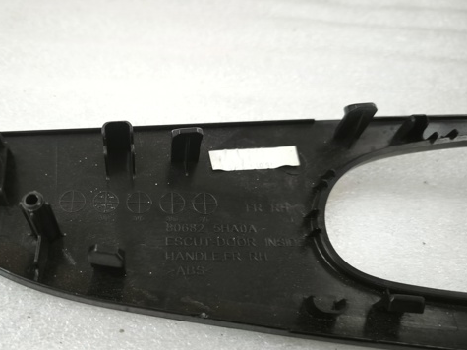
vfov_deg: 45.3
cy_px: 201
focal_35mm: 31
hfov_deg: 57.2
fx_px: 418
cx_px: 158
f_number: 1.7
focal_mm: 5.35
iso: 320
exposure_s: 1/50
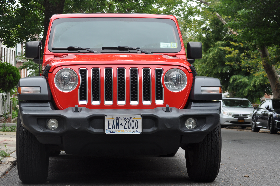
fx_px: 641
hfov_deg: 24.6
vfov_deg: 16.5
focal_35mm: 82
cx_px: 140
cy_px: 93
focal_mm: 55
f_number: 6.3
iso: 200
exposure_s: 1/160
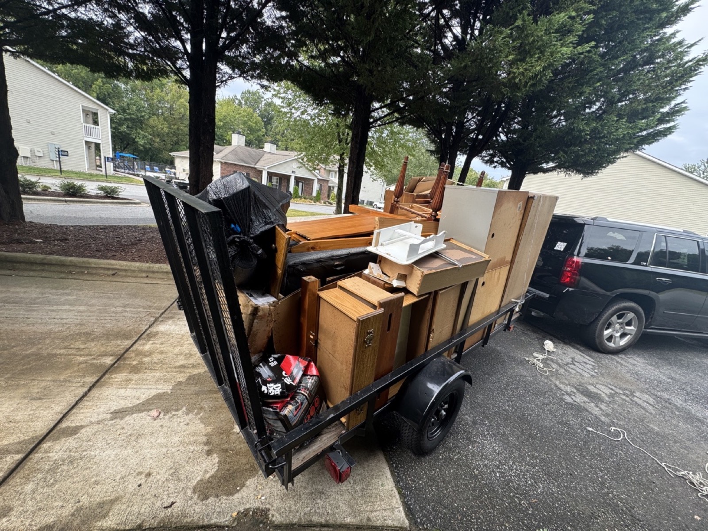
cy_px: 266
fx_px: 286
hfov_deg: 102.1
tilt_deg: -15.1
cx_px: 354
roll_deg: -8.5
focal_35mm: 14
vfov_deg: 85.7
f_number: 2.2
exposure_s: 1/298
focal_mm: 2.22
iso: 40
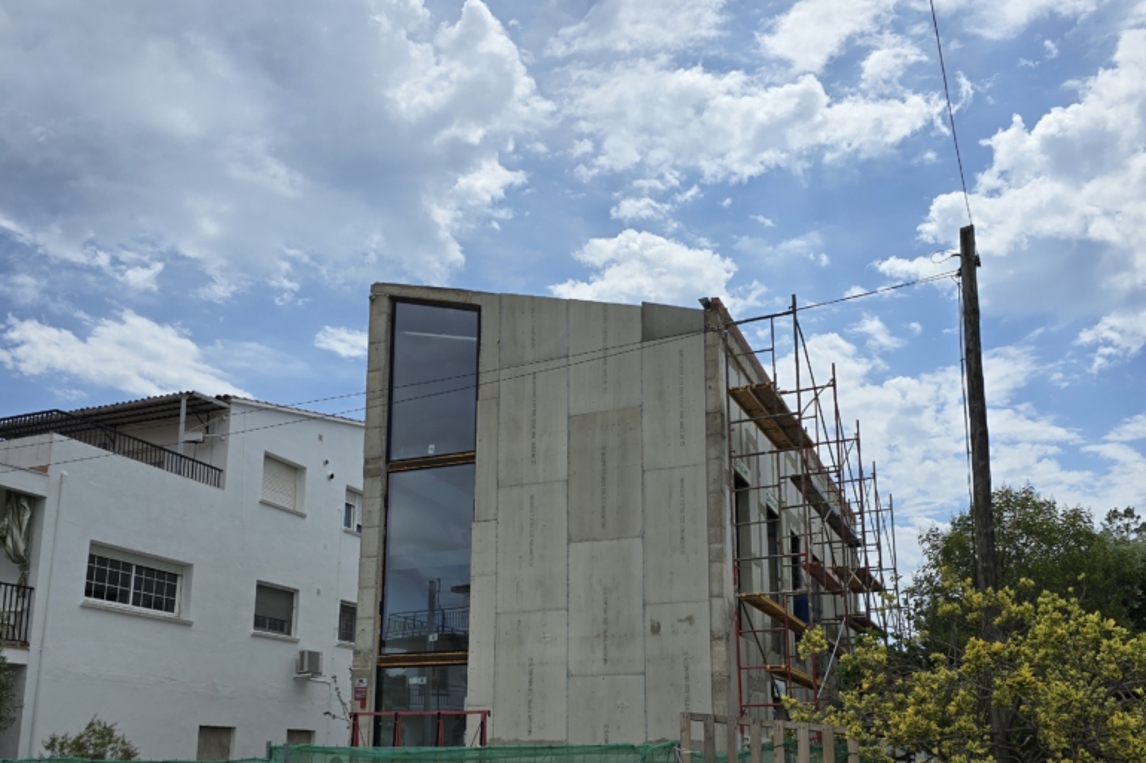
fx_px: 1018
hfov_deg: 58.7
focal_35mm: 32
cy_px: 555
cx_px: 572
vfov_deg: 40.2
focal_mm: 6.3
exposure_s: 1/1497
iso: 12
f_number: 1.7
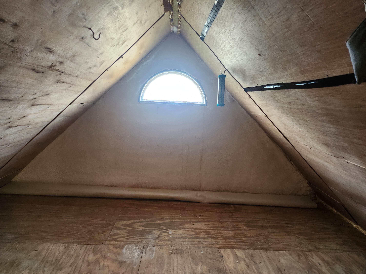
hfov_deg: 71.6
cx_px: 183
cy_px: 137
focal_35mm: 24
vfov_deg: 56.8
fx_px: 254
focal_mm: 5
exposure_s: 1/120
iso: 640
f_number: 1.8
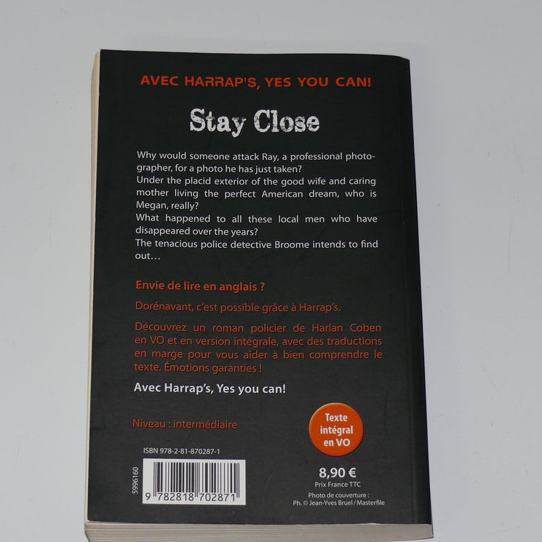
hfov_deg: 16.1
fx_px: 1913
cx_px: 255
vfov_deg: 16.1
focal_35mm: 108
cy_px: 271
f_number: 3.2
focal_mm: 14.2
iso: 100
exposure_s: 1/30
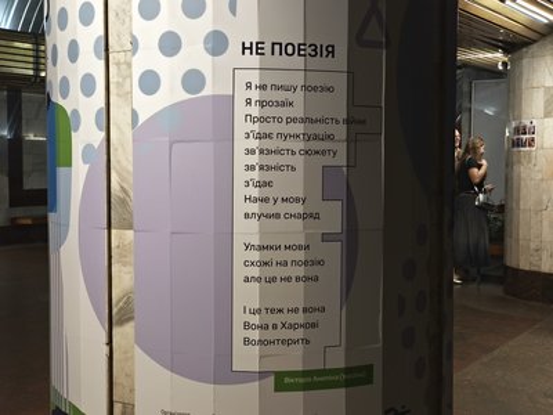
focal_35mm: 55
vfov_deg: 26.6
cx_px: 276
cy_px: 208
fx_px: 879
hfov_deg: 34.9
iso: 1600
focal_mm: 7.1
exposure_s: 1/50
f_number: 1.9
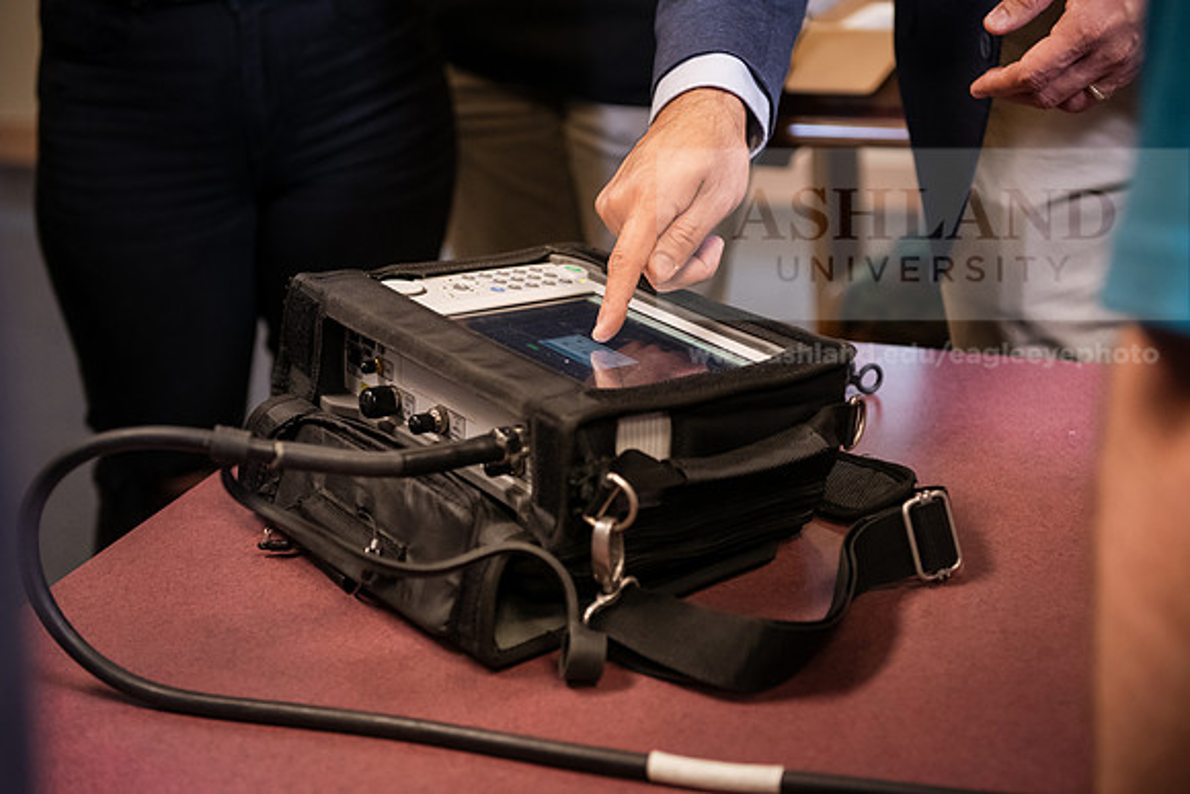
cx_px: 595
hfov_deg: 32.4
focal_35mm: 62
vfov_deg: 21.9
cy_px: 397
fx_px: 2050
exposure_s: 1/160
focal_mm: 62
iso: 2000
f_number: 3.5
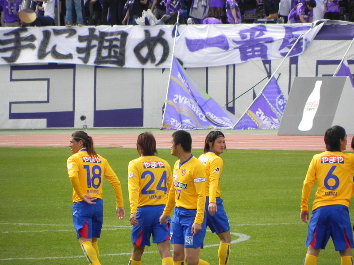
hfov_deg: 2.9
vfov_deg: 2.2
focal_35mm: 678
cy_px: 132
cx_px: 177
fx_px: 6934
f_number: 5.6
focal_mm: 120
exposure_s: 1/327
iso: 160
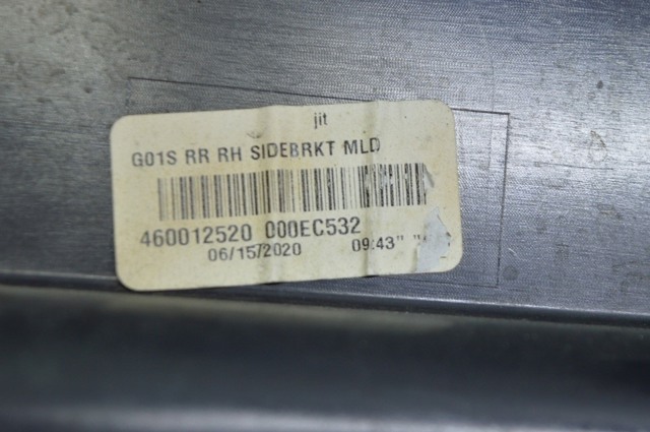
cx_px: 325
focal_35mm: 82
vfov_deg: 16.5
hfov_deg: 24.6
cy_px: 216
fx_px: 1488
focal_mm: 55
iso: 400
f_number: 5.6
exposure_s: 1/40
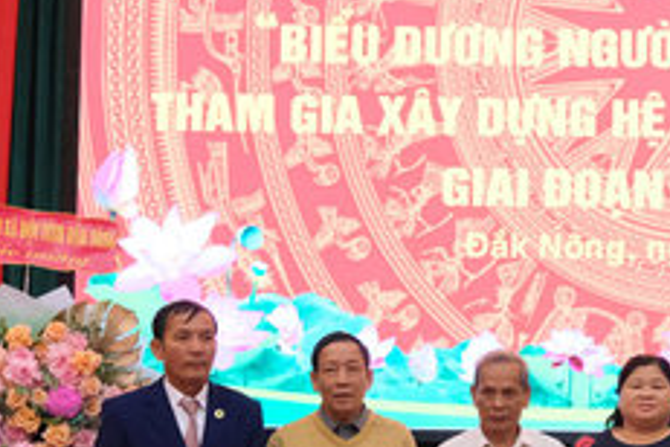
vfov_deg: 14.1
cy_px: 409
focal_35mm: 96
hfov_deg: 20.6
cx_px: 655
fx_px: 1787
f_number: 4
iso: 4000
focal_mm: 27.5
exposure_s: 1/100
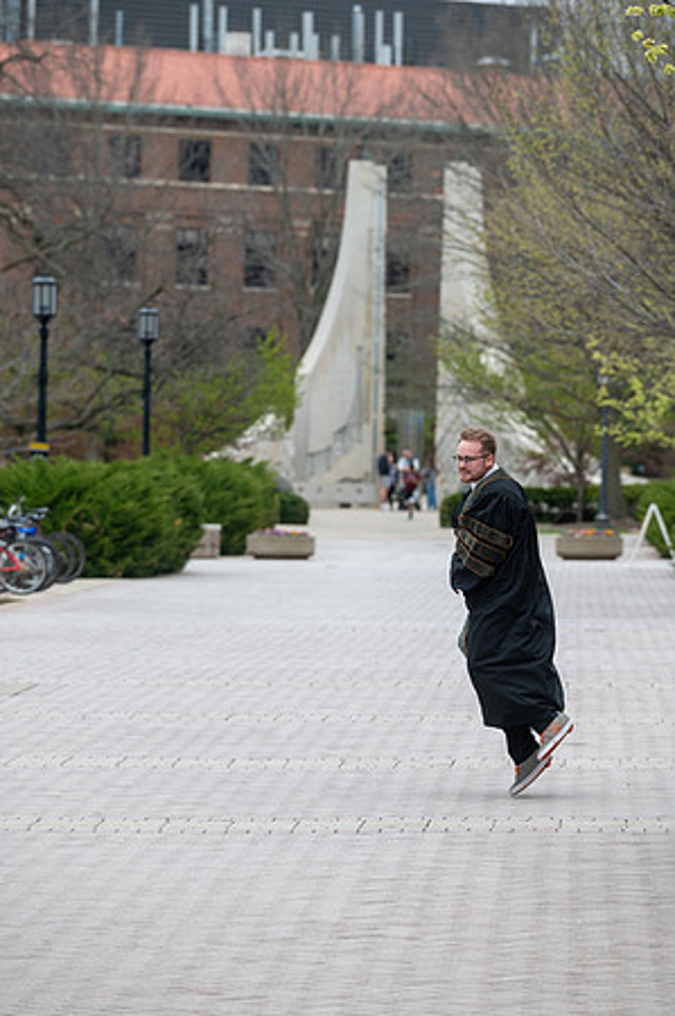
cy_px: 508
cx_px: 338
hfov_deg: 6.9
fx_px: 5638
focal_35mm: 200
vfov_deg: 10.3
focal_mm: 200
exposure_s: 1/320
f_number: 5
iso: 200
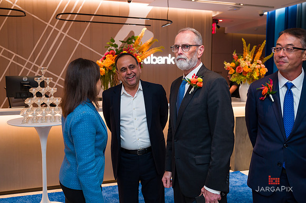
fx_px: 308
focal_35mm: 36
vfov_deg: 36.6
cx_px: 152
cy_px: 101
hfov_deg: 52.9
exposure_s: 1/160
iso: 800
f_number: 3.2
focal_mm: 36
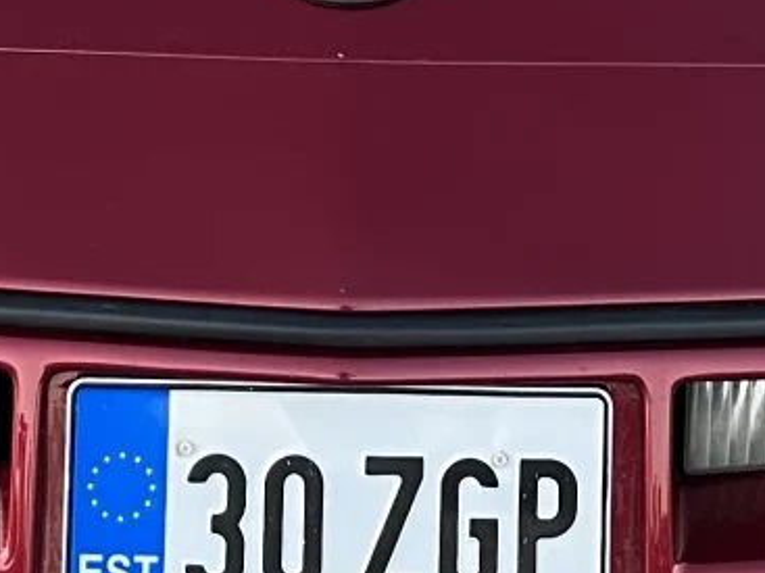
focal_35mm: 136
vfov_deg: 10.4
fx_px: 3005
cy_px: -390
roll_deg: -2.4
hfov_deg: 14.5
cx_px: 390
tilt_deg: -9.8
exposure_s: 1/82
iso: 125
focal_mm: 5.1
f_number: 1.6
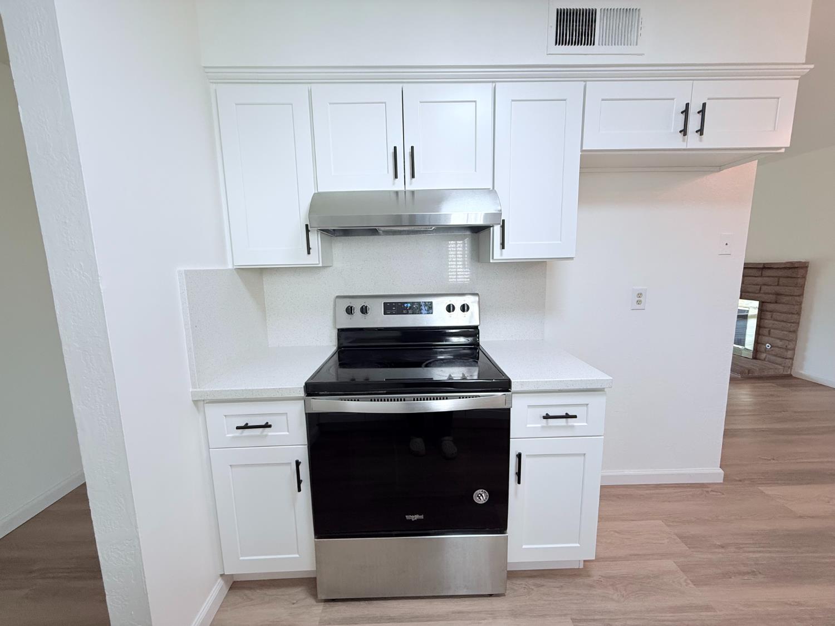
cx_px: 418
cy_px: 313
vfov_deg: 85.7
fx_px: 338
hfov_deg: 102.1
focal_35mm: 14
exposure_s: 1/120
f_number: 2.2
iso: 125
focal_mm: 2.22
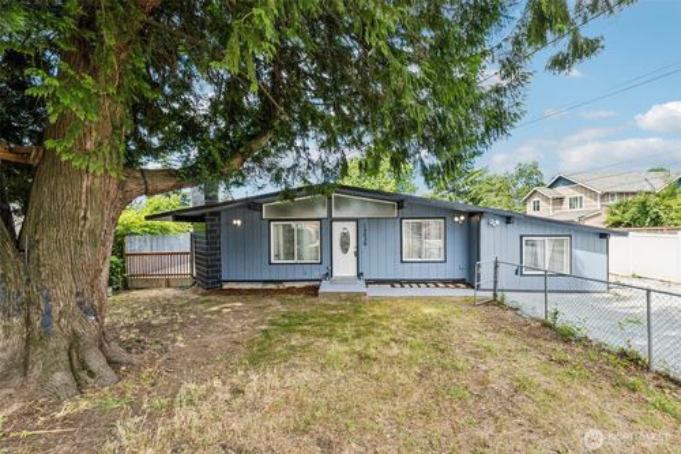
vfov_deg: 77.3
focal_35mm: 15
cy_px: 227
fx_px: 284
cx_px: 340
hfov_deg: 100.4
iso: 250
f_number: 9
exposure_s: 1/80
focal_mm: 10
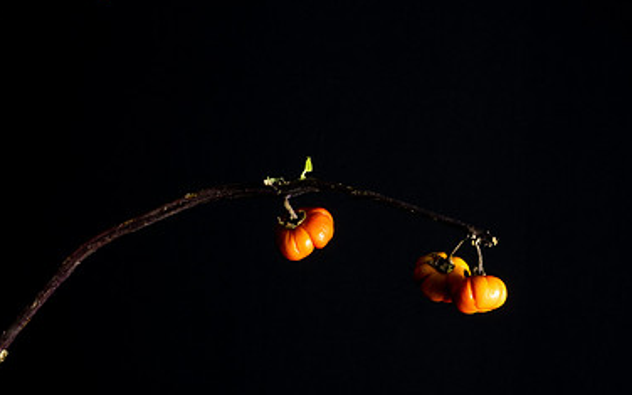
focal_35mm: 77
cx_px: 276
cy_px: 103
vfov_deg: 16.9
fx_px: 1326
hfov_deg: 26.8
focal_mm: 32.5
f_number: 10
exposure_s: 1
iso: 200
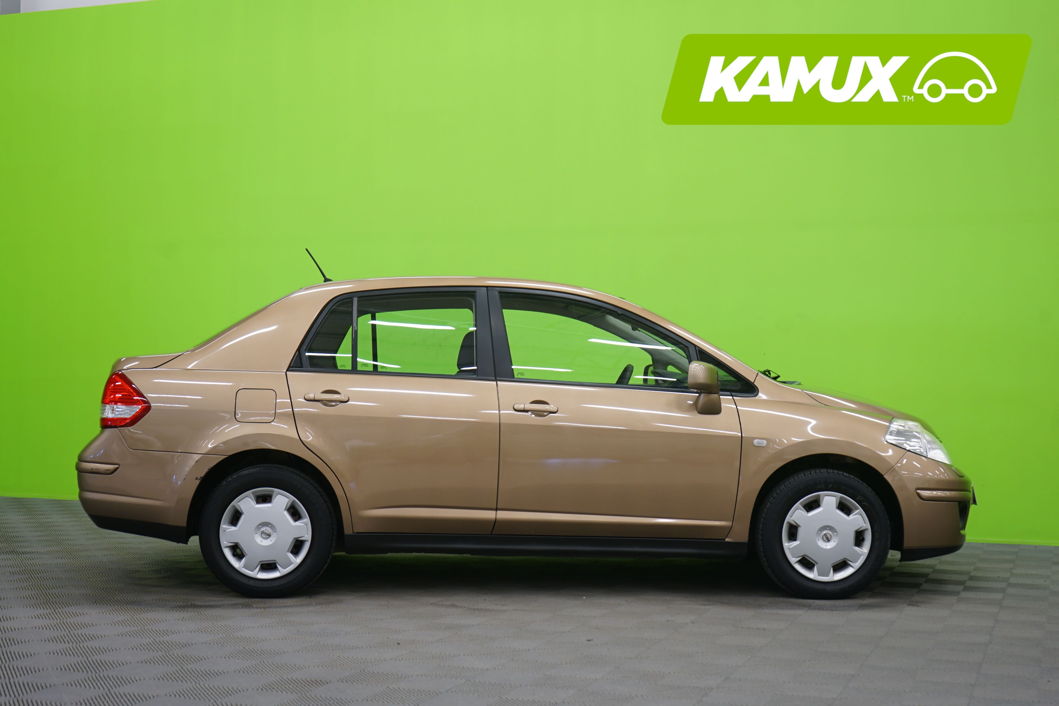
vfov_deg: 29.2
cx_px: 530
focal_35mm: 46
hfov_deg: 42.7
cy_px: 353
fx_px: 1353
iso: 400
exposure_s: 1/8
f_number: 5
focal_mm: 46
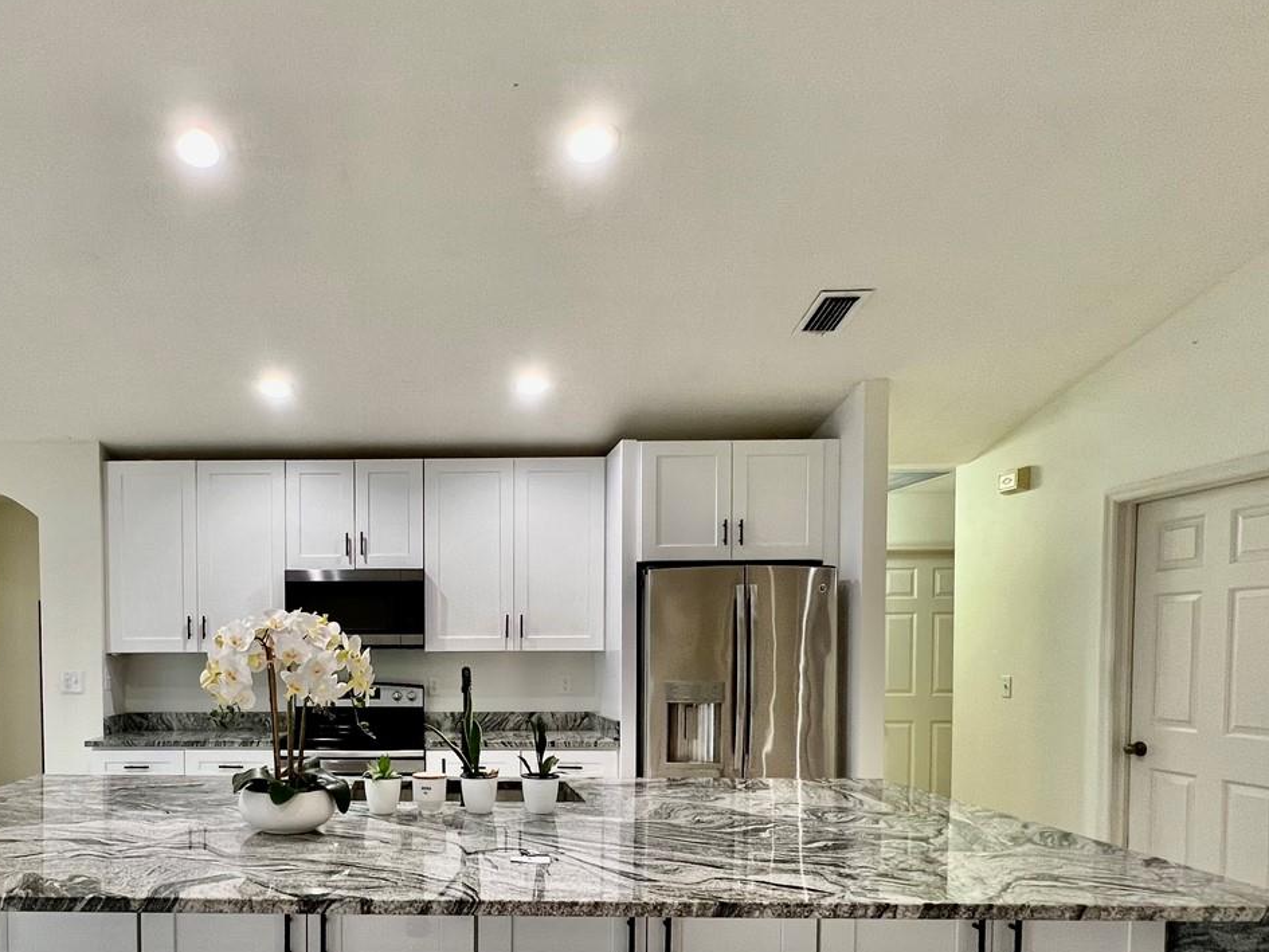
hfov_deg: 73.8
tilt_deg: -2.5
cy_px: 682
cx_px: 412
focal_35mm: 22
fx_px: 807
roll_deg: +0.5
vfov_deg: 58.7
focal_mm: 1.57
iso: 160
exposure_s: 1/60
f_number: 1.8
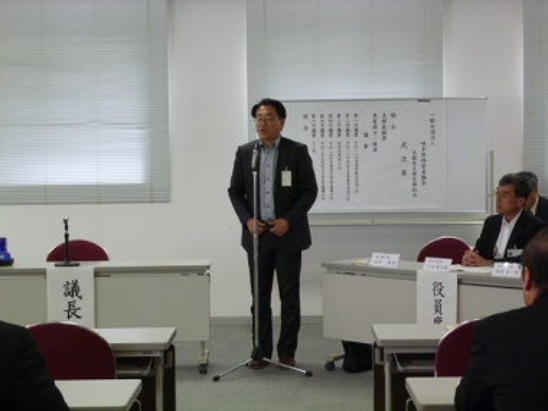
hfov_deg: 21.5
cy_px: 206
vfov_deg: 16.2
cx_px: 274
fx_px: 1441
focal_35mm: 91
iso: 400
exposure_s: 1/25
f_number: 5.7
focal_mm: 16.2
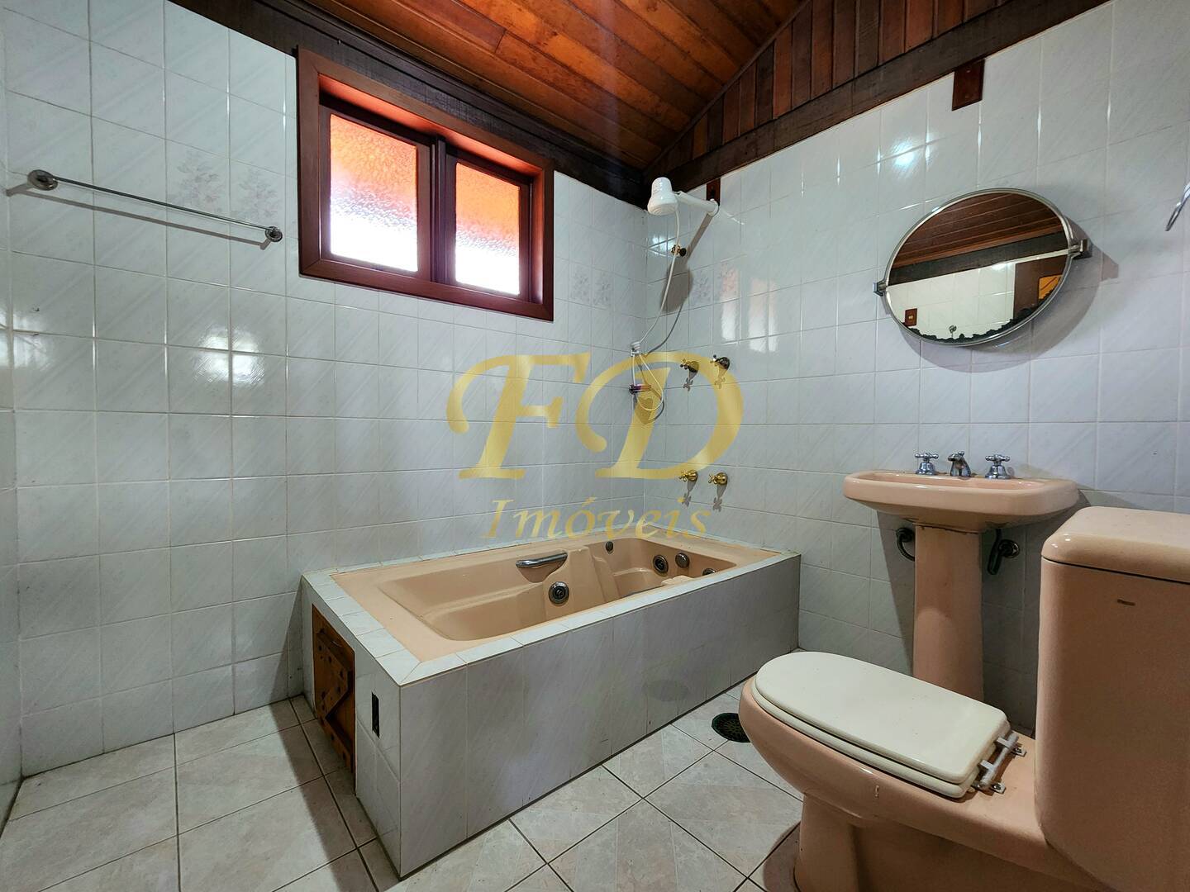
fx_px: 447
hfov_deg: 106.2
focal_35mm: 13
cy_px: 446
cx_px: 595
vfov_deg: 89.9
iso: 320
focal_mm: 2.2
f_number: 2.2
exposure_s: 1/30
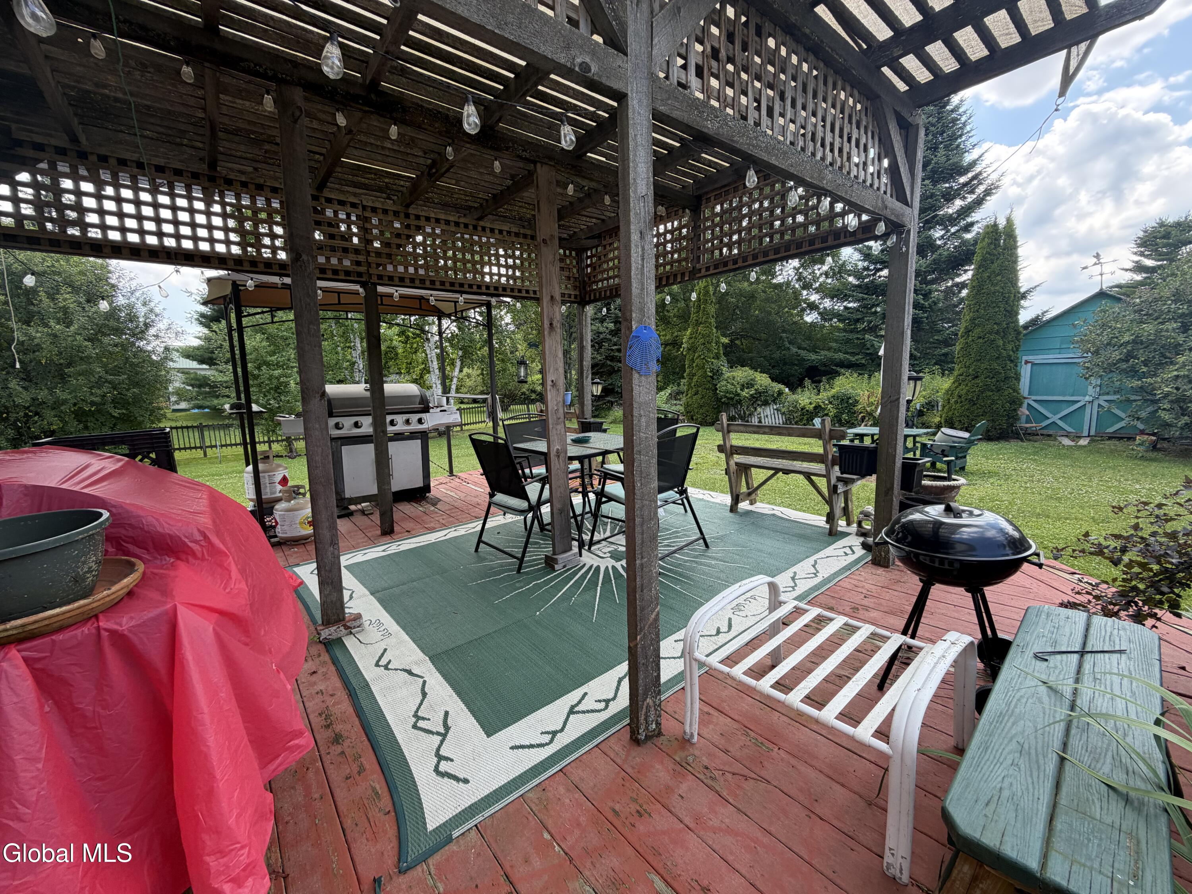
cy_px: 447
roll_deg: +1.5
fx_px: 482
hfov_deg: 102.1
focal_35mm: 14
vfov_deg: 85.7
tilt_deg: -6.6
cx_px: 596
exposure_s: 1/204
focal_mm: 2.22
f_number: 2.2
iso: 40
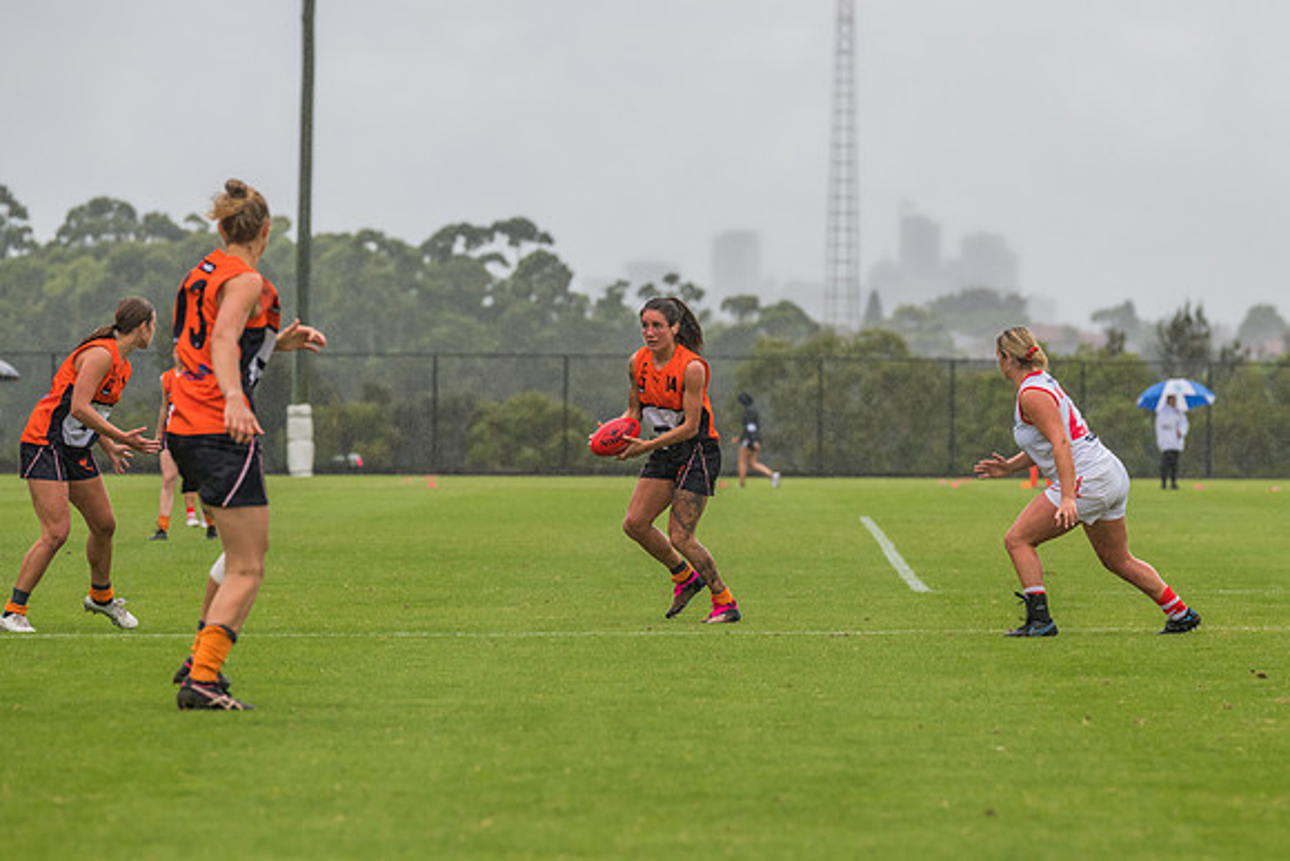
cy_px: 408
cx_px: 736
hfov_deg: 6.7
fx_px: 11064
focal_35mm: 309
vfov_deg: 4.5
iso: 800
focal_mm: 270
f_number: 8
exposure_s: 1/1600
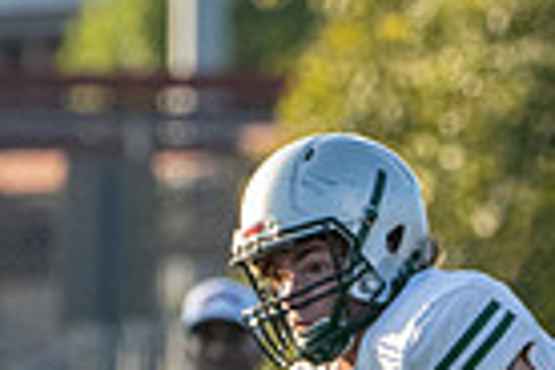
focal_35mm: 2257
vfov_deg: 0.6
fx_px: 34793
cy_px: 672
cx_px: 329
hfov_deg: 0.9
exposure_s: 1/1250
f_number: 8
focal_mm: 400
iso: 1600
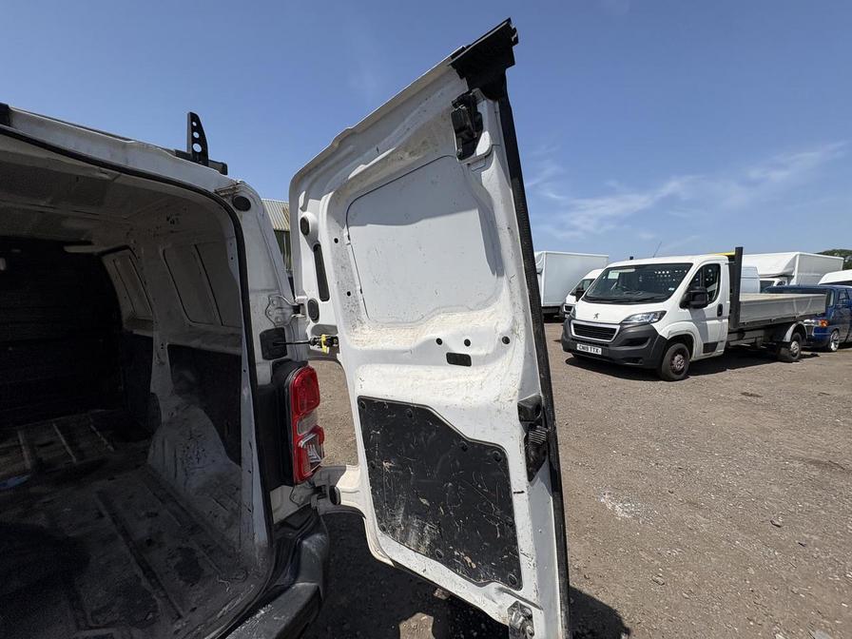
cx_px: 426
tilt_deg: +5.3
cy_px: 320
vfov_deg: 85.7
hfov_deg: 102.1
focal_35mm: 14
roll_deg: +0.9
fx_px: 345
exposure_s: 1/4630
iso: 50
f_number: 2.2
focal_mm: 2.22
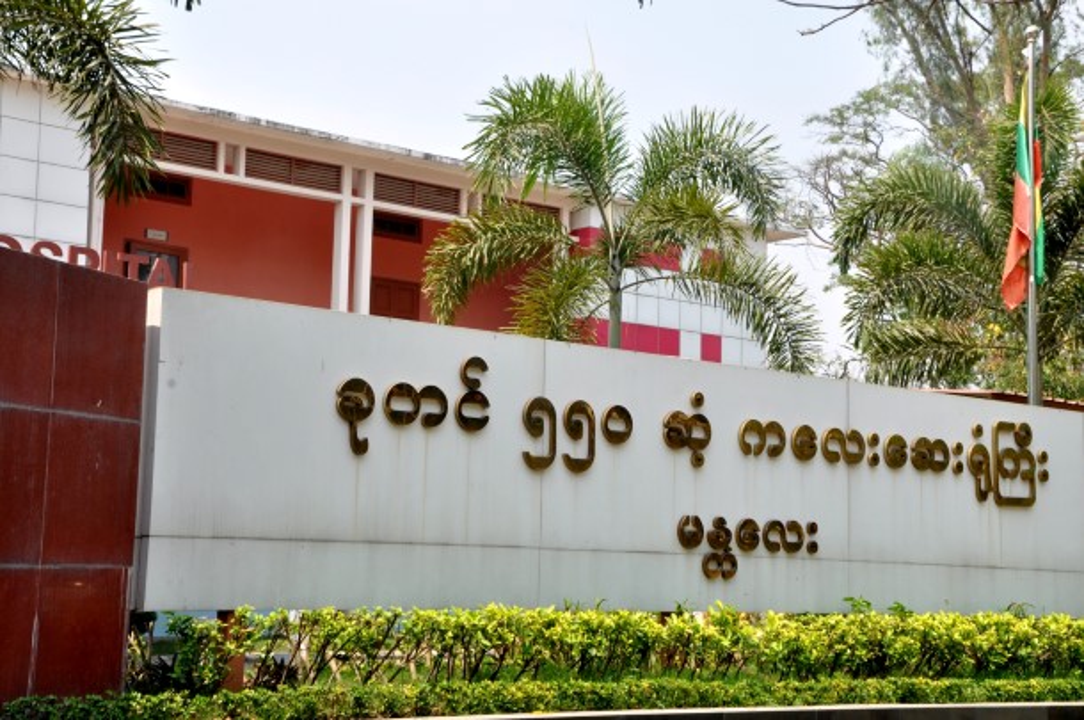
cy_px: 360
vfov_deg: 23.7
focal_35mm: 57
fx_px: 1714
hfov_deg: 35.1
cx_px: 542
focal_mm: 38
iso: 250
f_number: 16
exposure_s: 1/60
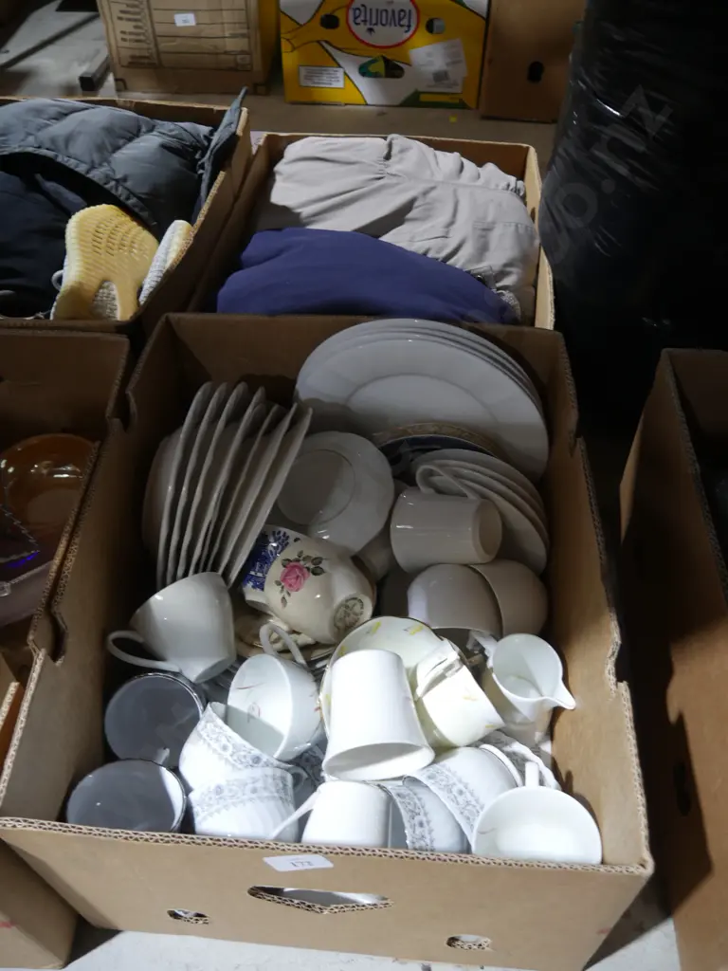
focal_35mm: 28
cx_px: 364
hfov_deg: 49.7
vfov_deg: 63.4
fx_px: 785
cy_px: 486
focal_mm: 14
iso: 800
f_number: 3.5
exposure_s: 1/60
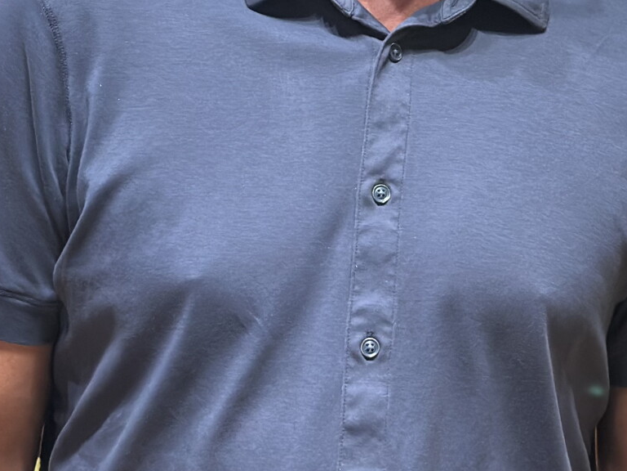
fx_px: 2264
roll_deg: -0.4
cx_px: 600
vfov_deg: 11.6
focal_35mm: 125
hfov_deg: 15.5
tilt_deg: -2.6
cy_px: -74
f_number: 1.78
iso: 250
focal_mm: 6.86
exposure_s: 1/60
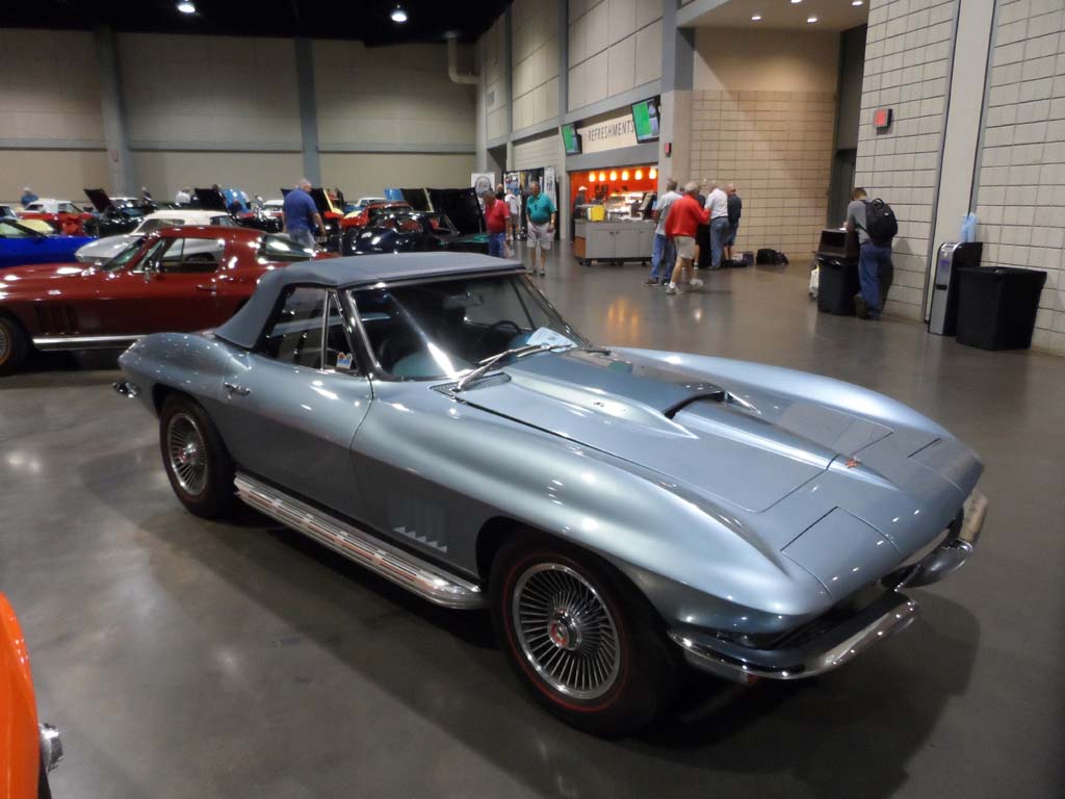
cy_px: 400
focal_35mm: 24
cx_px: 532
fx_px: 738
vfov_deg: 56.8
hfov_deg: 71.6
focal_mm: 4
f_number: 3.2
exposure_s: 1/30
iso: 320
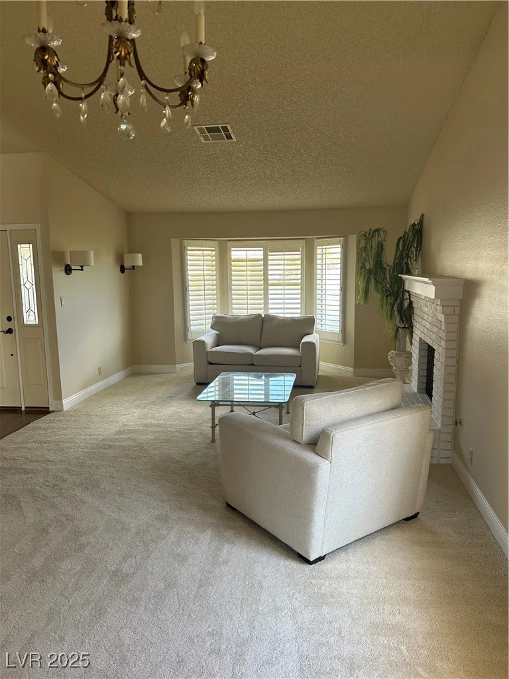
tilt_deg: -8.8
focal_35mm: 26
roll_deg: +1.5
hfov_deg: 53.1
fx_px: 510
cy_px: 340
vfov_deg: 67.3
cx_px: 254
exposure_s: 1/121
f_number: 1.5
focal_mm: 5.7
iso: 80
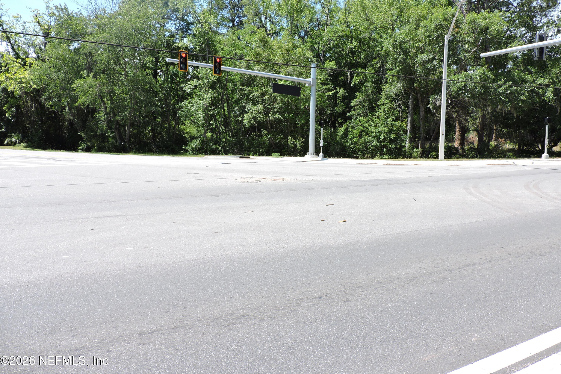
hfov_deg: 71.5
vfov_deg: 51.2
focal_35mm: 25
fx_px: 390
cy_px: 169
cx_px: 280
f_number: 3
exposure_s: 1/500
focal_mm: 4.3
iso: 100
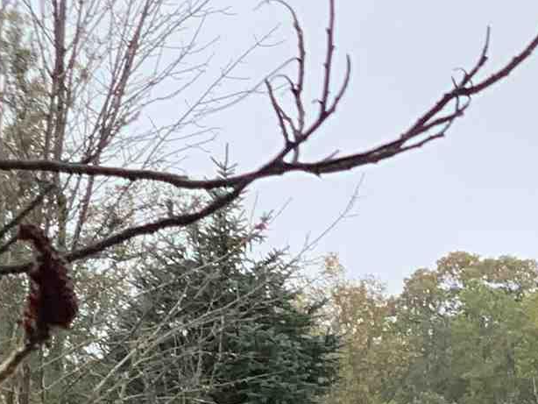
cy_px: 911
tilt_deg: -2.7
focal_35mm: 260
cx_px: 1250
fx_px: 4042
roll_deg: -1.6
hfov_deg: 7.2
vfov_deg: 5.6
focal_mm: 6
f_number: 2.4
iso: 16
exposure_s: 1/211
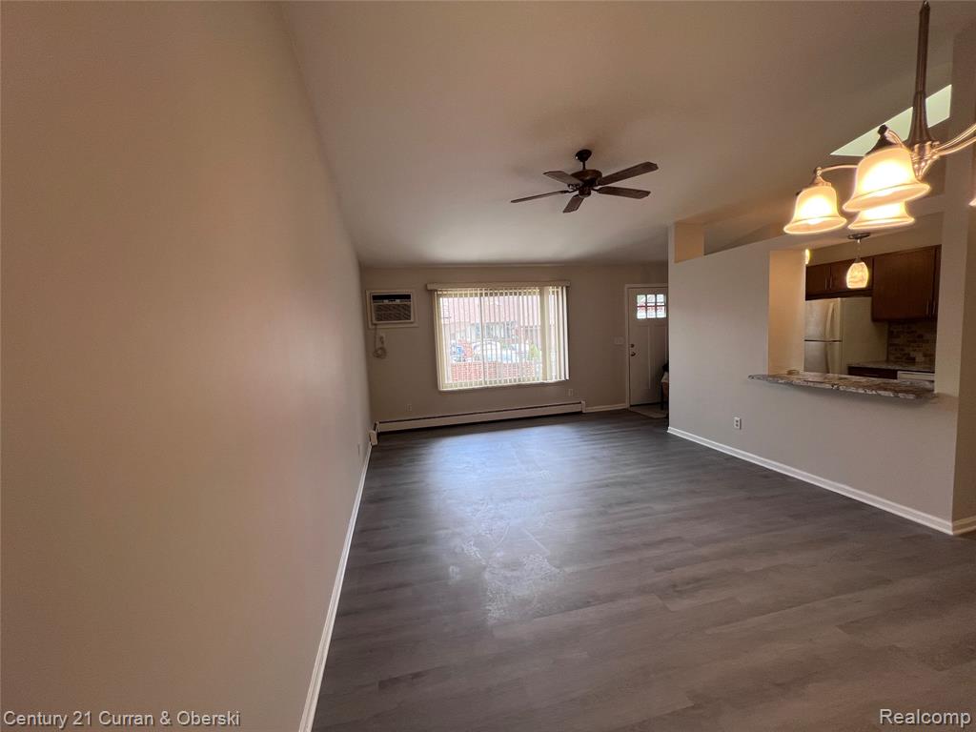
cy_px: 366
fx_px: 367
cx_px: 488
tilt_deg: -4.9
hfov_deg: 106.2
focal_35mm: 13
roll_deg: +2.9
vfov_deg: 89.9
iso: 100
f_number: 1.8
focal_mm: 1.57
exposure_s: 1/120
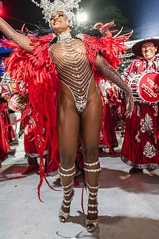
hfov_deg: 44.9
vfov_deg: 63.2
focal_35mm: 29
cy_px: 97
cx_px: 73
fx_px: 192
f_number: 4
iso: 6400
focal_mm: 22
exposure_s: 1/250
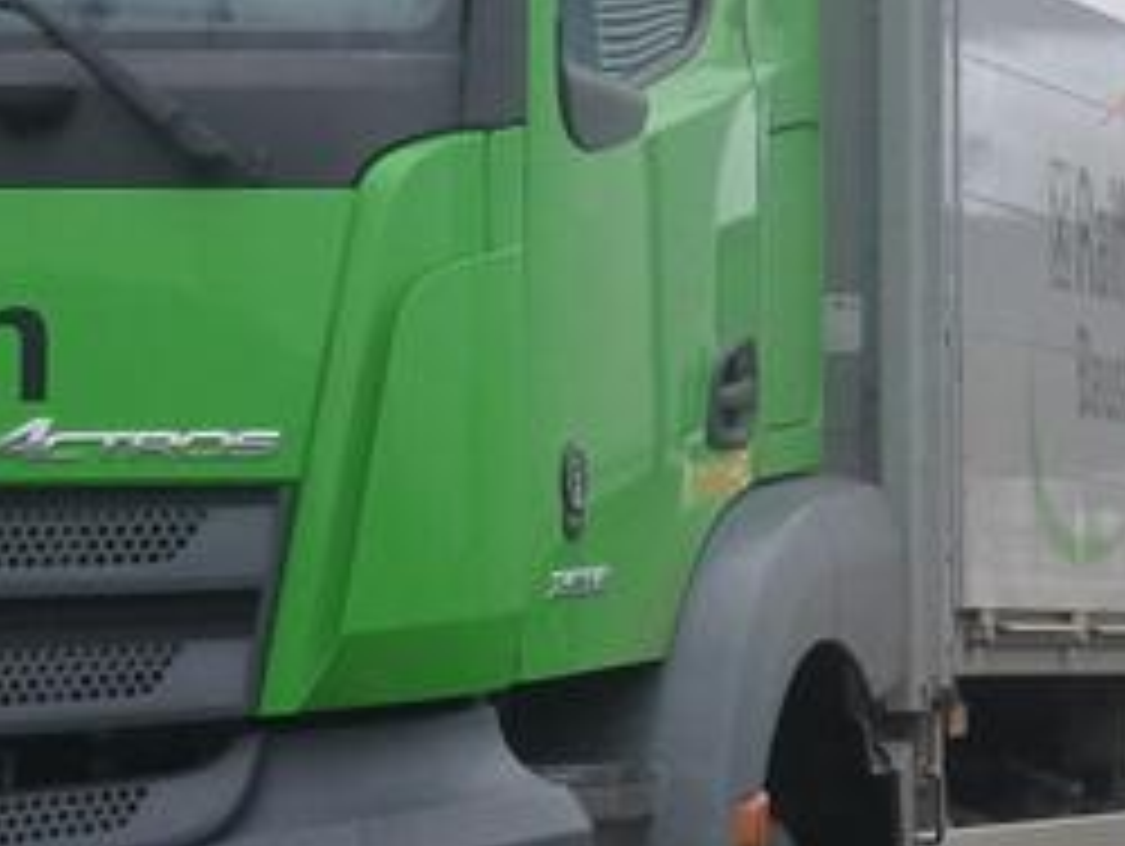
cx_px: 315
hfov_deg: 8.8
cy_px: 256
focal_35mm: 224
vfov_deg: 6.6
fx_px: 7287
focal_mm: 12.5
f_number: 5
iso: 160
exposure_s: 1/80
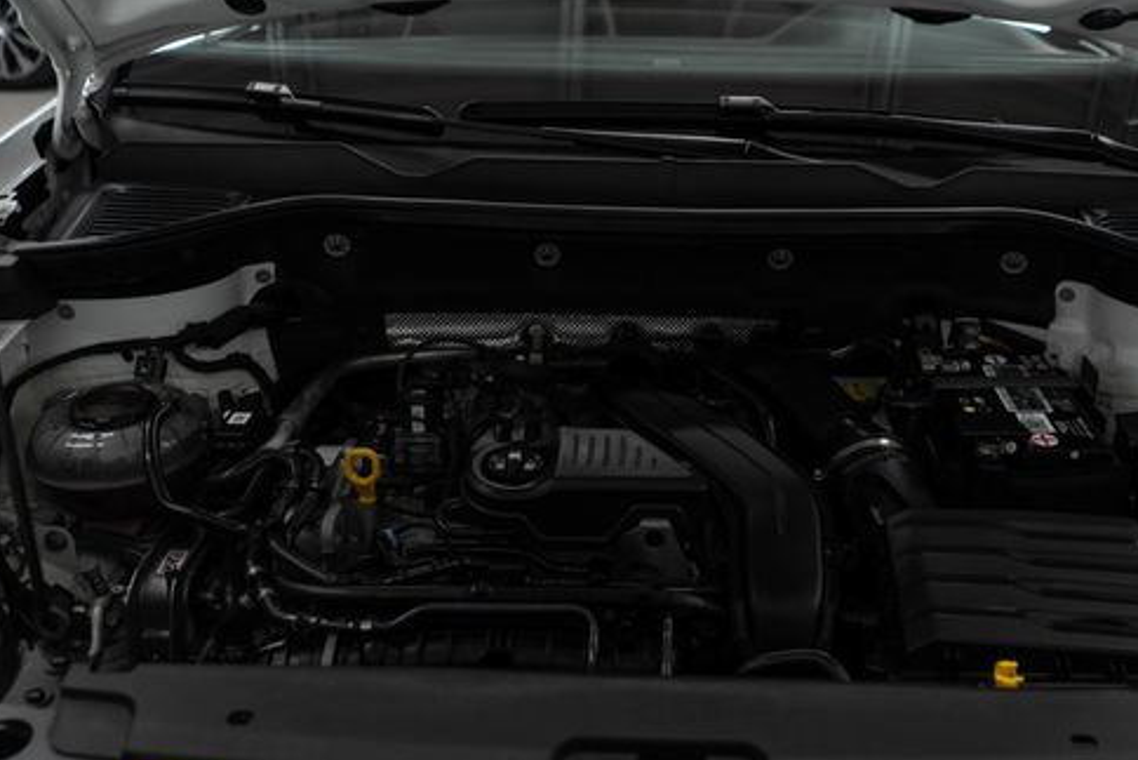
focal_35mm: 37
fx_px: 1170
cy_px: 415
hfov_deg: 51.7
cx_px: 640
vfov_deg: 35.9
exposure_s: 1/50
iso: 200
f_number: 3.2
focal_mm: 28
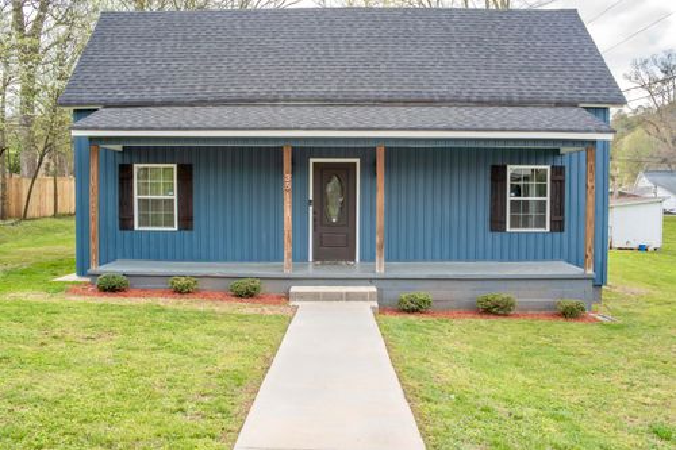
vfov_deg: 37.8
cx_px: 338
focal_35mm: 35
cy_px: 225
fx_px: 657
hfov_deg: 54.5
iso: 800
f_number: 6.3
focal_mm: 35
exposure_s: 1/250
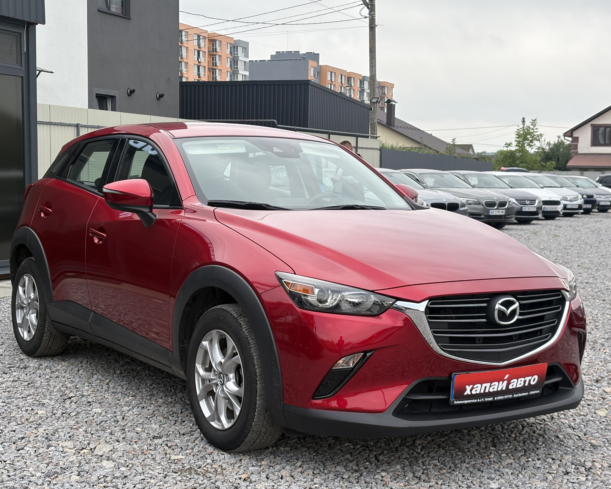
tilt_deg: -4.5
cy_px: 243
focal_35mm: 55
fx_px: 995
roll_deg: -0.4
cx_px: 290
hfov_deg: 34.1
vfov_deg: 27.6
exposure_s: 1/747
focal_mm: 5.96
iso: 32
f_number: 1.6
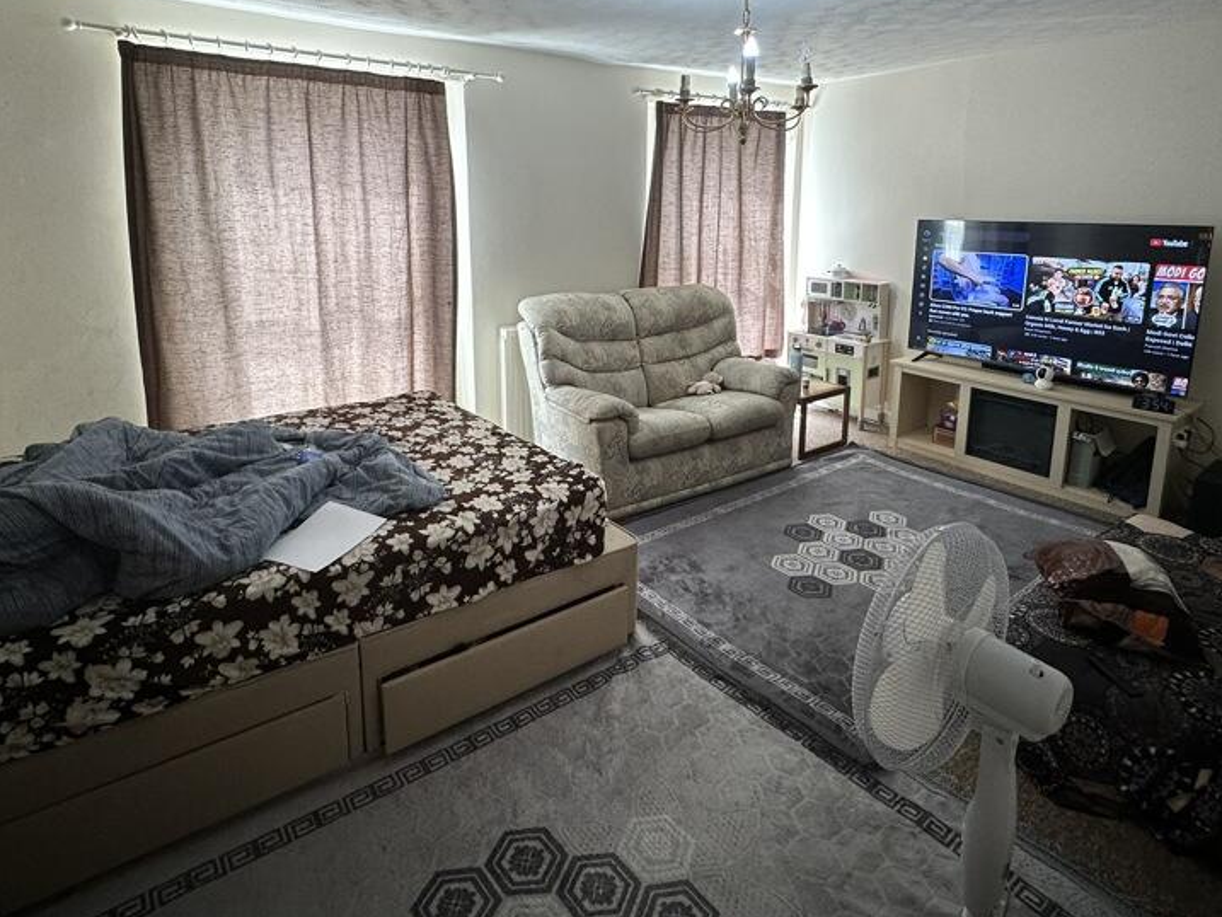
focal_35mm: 20
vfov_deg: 64.9
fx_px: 706
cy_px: 336
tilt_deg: -11.0
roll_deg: +0.2
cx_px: 598
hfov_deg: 81.7
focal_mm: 2.22
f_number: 2.2
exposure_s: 1/100
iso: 125
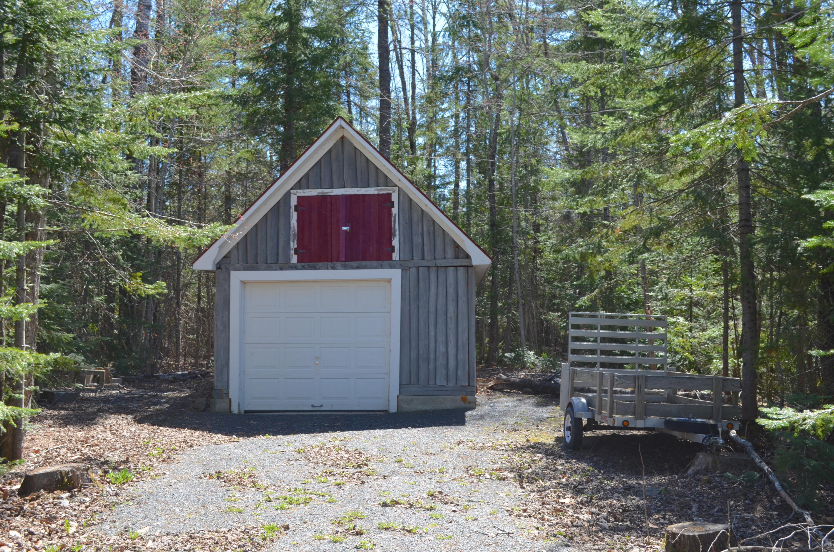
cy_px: 276
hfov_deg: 46.5
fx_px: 971
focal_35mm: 42
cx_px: 417
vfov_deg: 31.8
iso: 200
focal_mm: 28
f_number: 7.1
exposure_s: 1/200
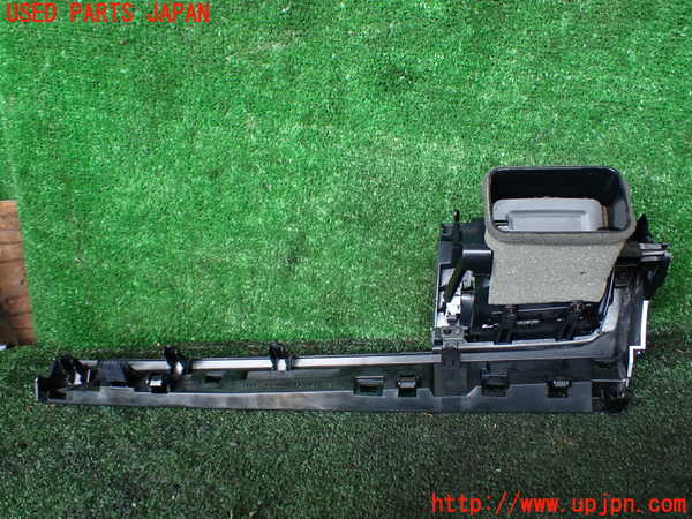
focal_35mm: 30
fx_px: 600
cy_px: 260
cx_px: 346
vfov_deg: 46.8
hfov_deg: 60.0
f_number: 2.3
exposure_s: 1/125
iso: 200
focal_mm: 5.4
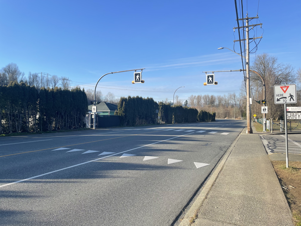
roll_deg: -0.3
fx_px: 226
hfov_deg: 67.3
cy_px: 113
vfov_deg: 53.1
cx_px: 150
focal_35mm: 26
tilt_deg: -0.3
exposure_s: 1/2020
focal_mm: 4.2
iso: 32
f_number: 1.6
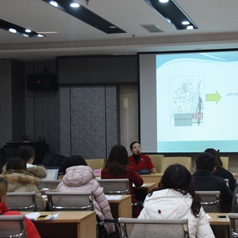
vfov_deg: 24.7
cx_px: 188
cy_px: 114
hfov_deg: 24.4
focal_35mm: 70
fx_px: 543
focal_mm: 31
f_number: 4.2
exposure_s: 1/80
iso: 800
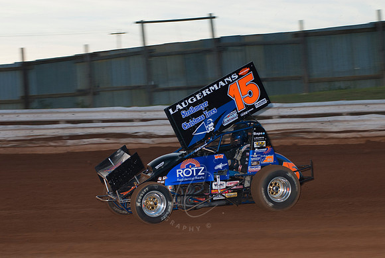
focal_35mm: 120
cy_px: 129
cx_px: 192
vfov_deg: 11.4
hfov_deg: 17.0
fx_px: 1285
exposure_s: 1/400
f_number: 4
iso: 200
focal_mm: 80
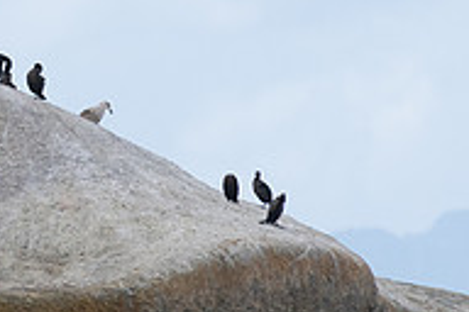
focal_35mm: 2018
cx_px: -152
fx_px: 26288
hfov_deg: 1.0
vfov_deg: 0.7
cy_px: -36
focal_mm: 600
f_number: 9
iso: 800
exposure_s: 1/2500
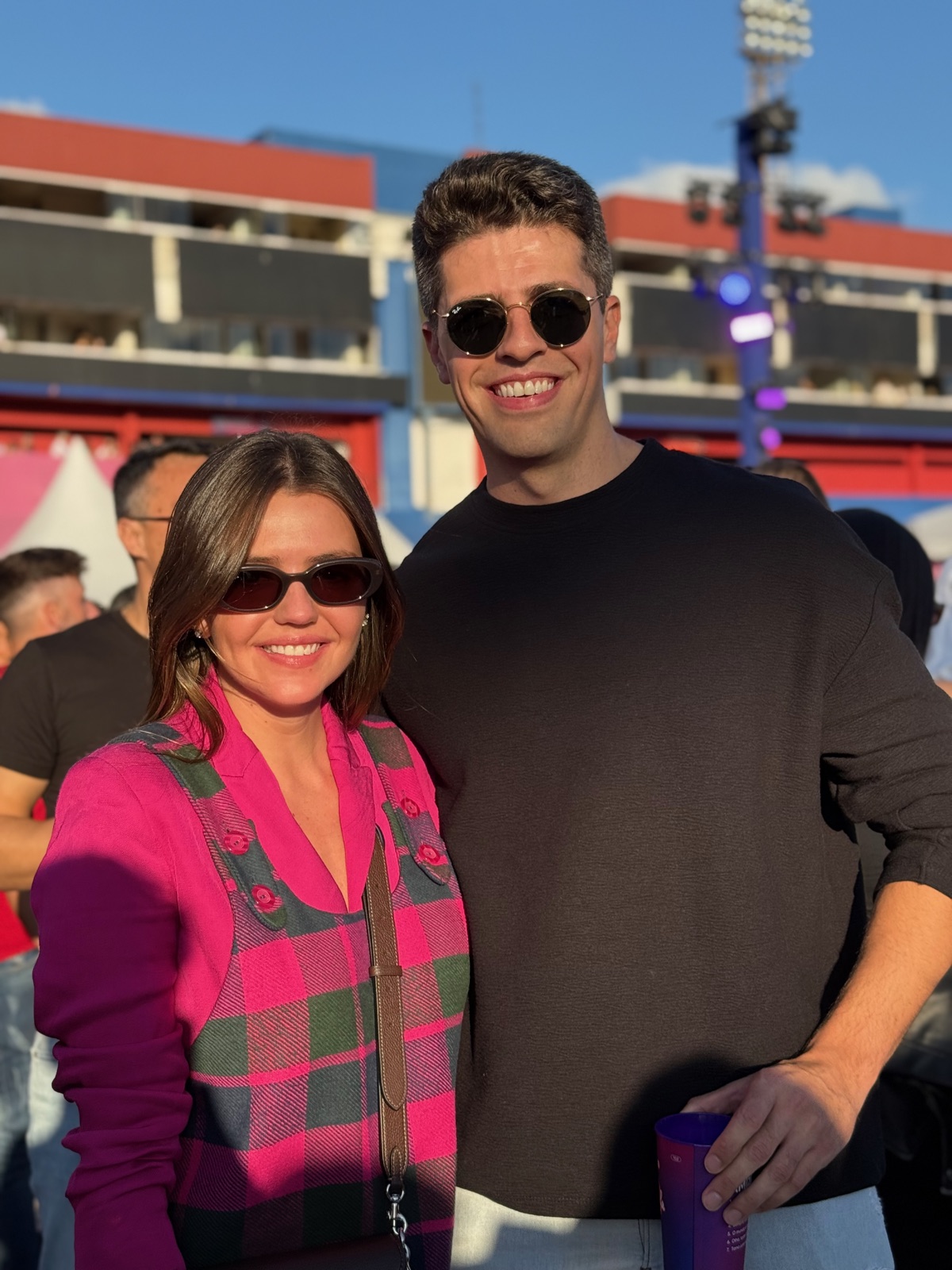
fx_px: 1760
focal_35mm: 48
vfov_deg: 39.7
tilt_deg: +0.0
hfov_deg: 30.3
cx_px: 476
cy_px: 635
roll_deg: +0.5
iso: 64
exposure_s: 1/2342
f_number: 1.78
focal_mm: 6.76
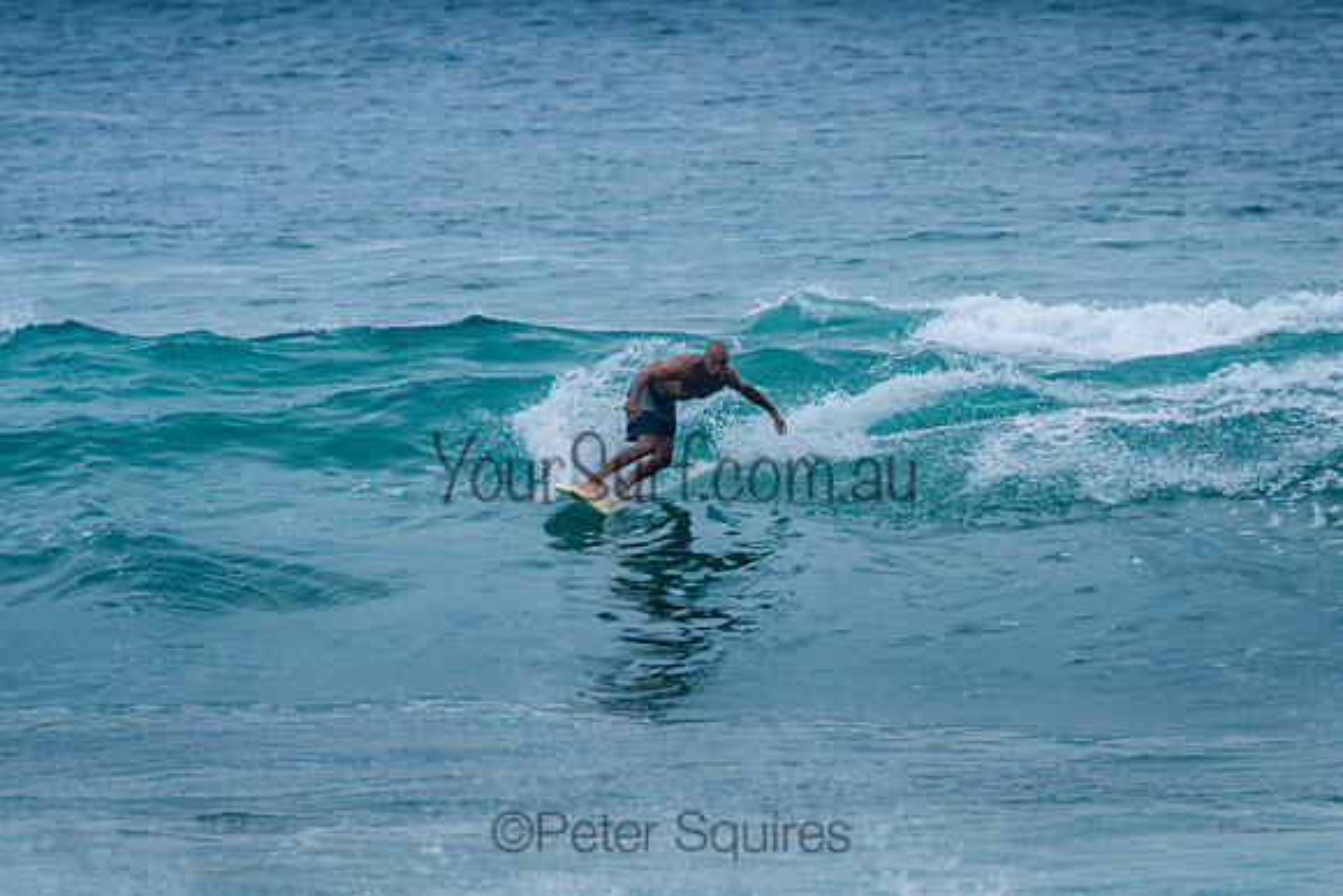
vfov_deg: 2.5
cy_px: 430
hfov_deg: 3.7
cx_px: 662
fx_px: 20535
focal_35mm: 550
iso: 500
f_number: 7.1
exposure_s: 1/2000
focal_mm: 400
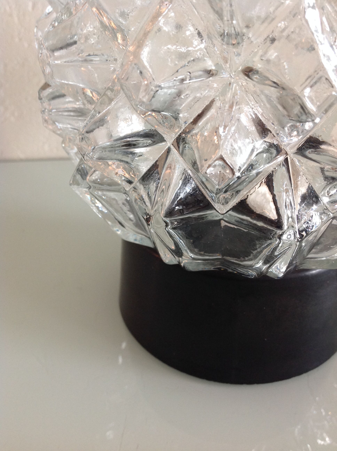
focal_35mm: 35
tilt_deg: -30.0
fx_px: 456
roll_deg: +2.0
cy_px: 226
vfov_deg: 52.7
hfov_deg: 40.6
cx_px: 168
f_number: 2.4
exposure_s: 1/15
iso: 100
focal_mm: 4.28
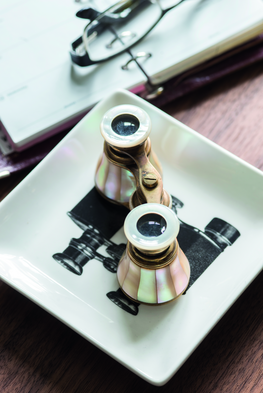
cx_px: 132
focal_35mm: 100
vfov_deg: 20.4
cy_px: 196
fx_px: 1095
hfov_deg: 13.7
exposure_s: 1/3
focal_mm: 100
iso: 250
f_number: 6.3
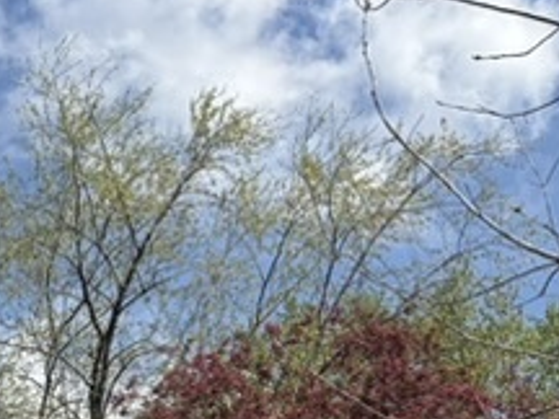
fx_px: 1986
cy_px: 732
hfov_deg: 15.3
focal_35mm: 123
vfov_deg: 11.3
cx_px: -158
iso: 50
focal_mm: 5.96
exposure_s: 1/3831
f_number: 1.6
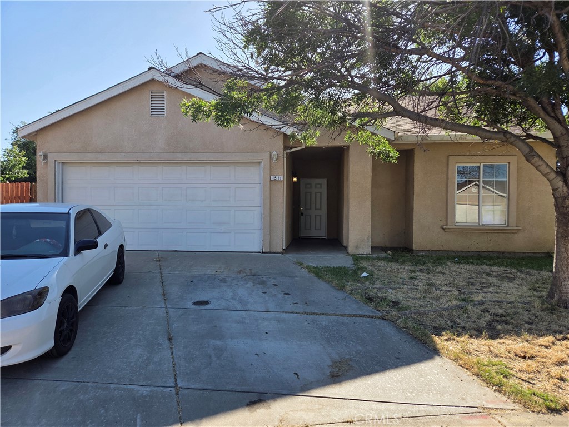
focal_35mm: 23
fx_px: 378
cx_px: 284
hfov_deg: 73.9
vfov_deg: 58.9
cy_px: 214
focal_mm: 5.4
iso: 80
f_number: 1.8
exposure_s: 1/2210
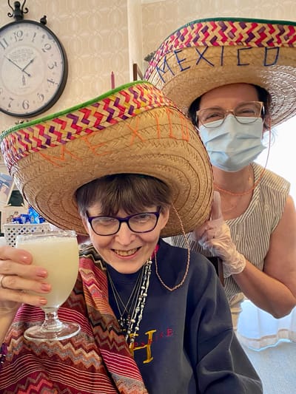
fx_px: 296
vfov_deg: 67.3
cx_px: 148
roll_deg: +2.9
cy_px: 197
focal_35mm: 26
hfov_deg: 53.1
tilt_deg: -4.1
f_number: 1.8
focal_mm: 4.25
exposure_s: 1/60
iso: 400
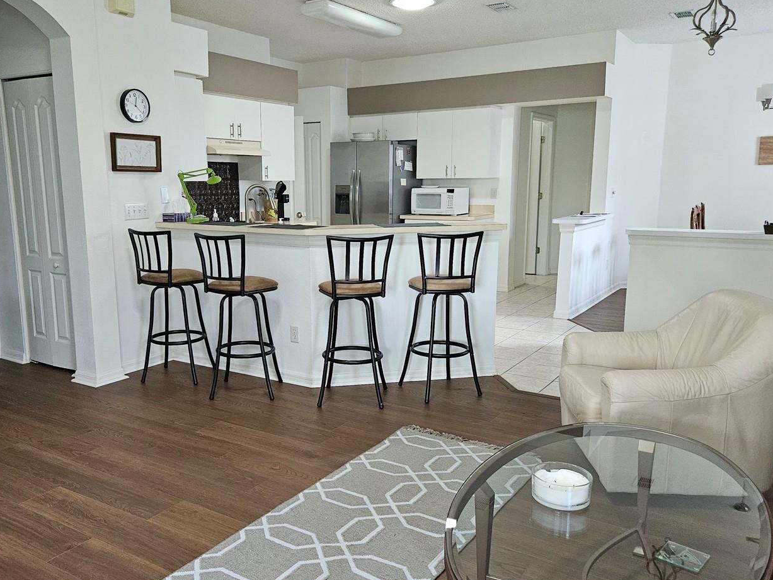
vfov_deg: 46.8
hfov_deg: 59.8
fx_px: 670
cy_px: 291
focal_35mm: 30
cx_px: 345
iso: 800
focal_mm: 5.4
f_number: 1.8
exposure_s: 1/120
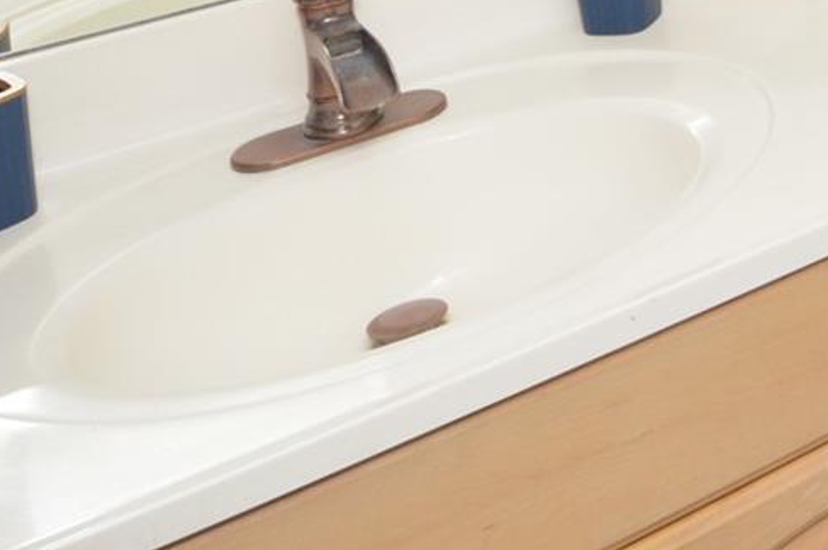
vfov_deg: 19.2
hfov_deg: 25.3
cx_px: 1254
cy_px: -339
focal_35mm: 59
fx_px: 1355
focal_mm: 12
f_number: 10
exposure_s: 1/80
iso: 400
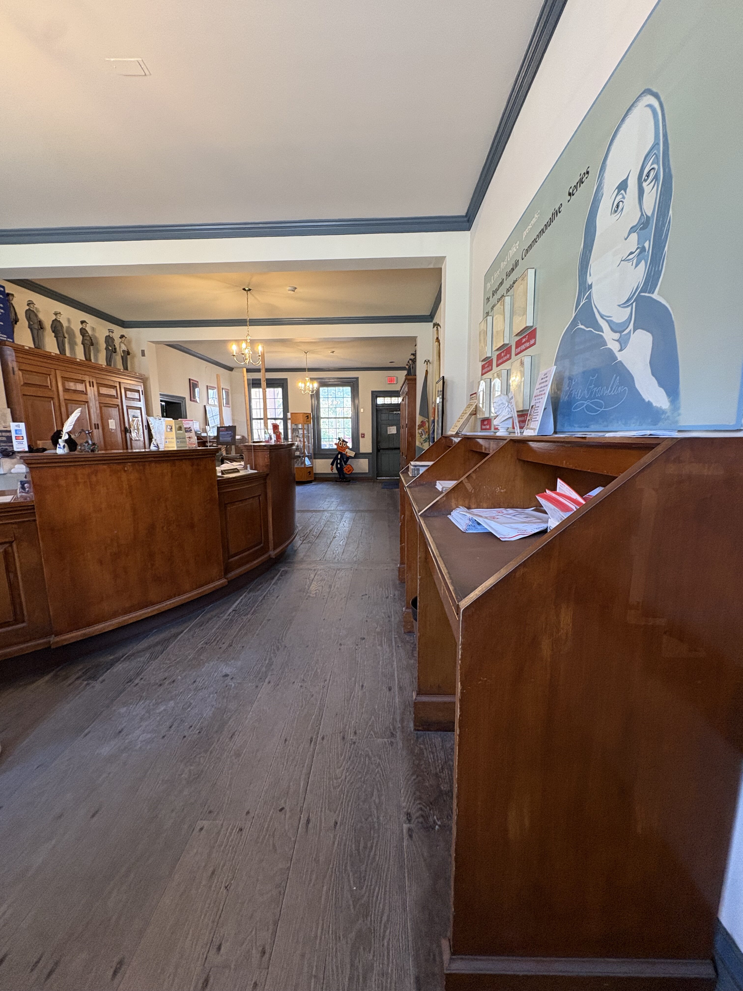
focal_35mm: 14
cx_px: 372
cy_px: 496
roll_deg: +1.2
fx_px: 401
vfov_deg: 102.1
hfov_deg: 85.7
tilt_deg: -8.5
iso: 320
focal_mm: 2.22
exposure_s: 1/60
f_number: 2.2
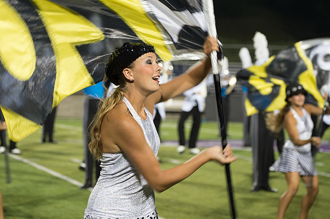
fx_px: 1146
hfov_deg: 16.4
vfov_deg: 10.9
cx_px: 140
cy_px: 82
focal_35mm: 125
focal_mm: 100
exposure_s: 1/160
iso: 1400
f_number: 4.5
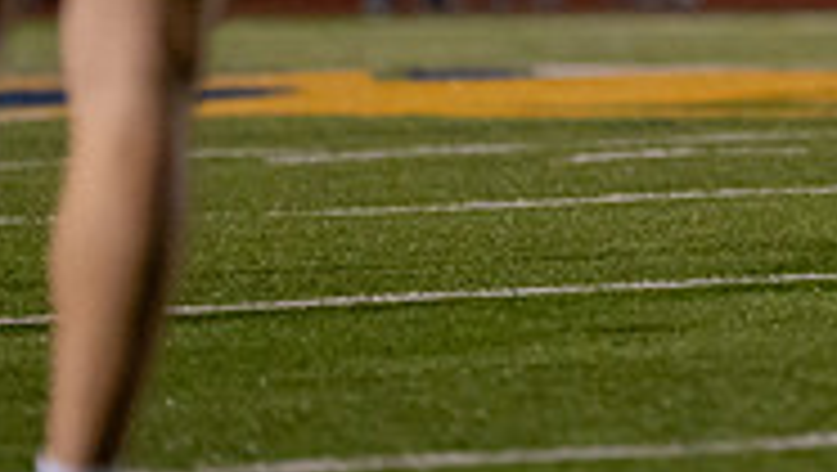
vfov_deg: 1.6
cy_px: -447
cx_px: 1122
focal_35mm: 760
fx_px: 16882
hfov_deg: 2.8
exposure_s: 1/1000
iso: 3200
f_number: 2.8
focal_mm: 200
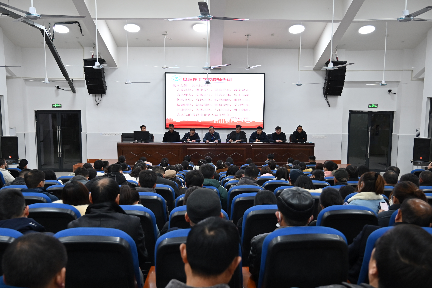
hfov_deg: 54.5
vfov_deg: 37.8
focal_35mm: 35
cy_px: 158
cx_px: 214
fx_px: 420
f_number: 4
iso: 500
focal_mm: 24
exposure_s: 1/60
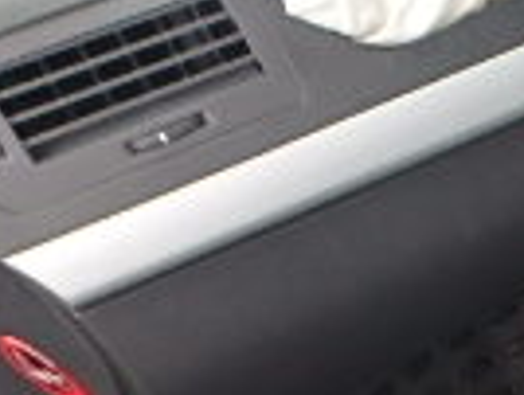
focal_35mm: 100
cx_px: 1201
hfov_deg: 14.3
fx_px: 1516
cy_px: 305
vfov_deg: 14.8
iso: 125
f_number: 3.5
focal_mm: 3.7
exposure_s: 1/80
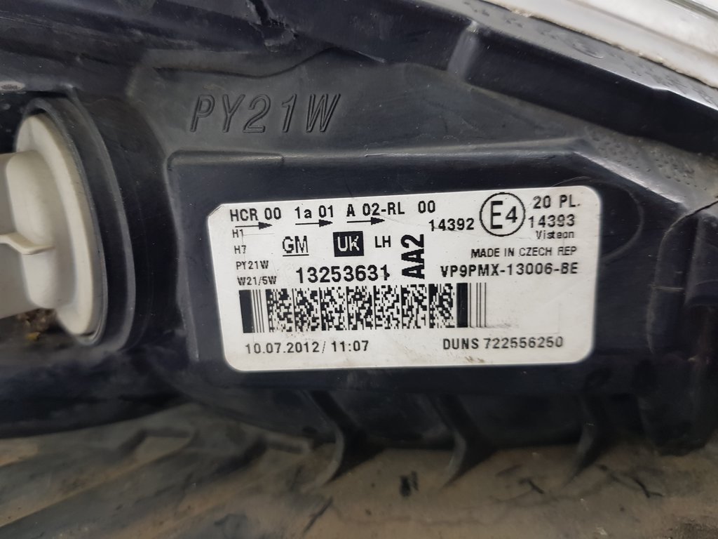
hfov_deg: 67.3
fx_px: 539
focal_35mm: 26
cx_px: 359
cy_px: 270
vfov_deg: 53.1
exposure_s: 1/100
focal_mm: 4.2
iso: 100
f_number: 1.7
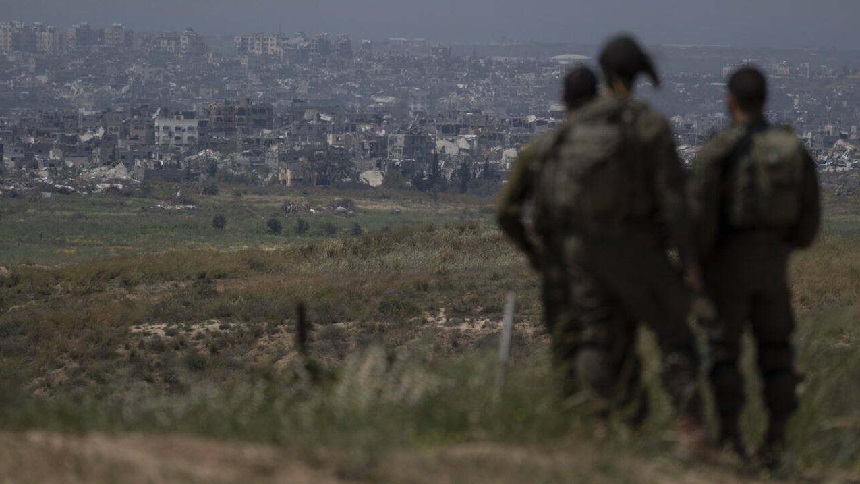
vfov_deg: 3.7
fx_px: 7411
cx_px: 429
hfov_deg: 6.6
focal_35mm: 325
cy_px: 207
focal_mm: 309
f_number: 6.3
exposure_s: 1/2500
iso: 200
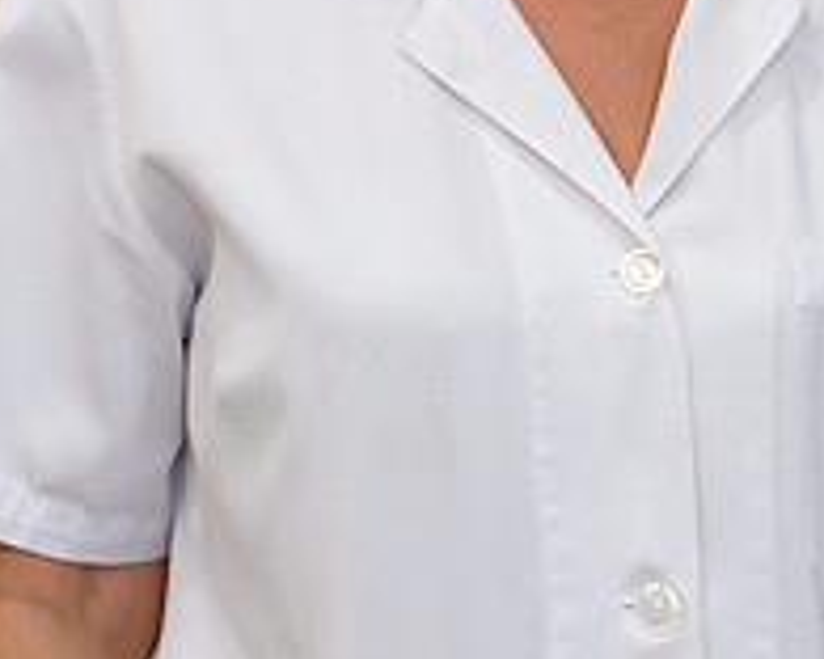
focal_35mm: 389
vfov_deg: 4.0
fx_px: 9487
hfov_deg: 5.0
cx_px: 549
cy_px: -266
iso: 5000
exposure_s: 1/80
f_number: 4
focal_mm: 180
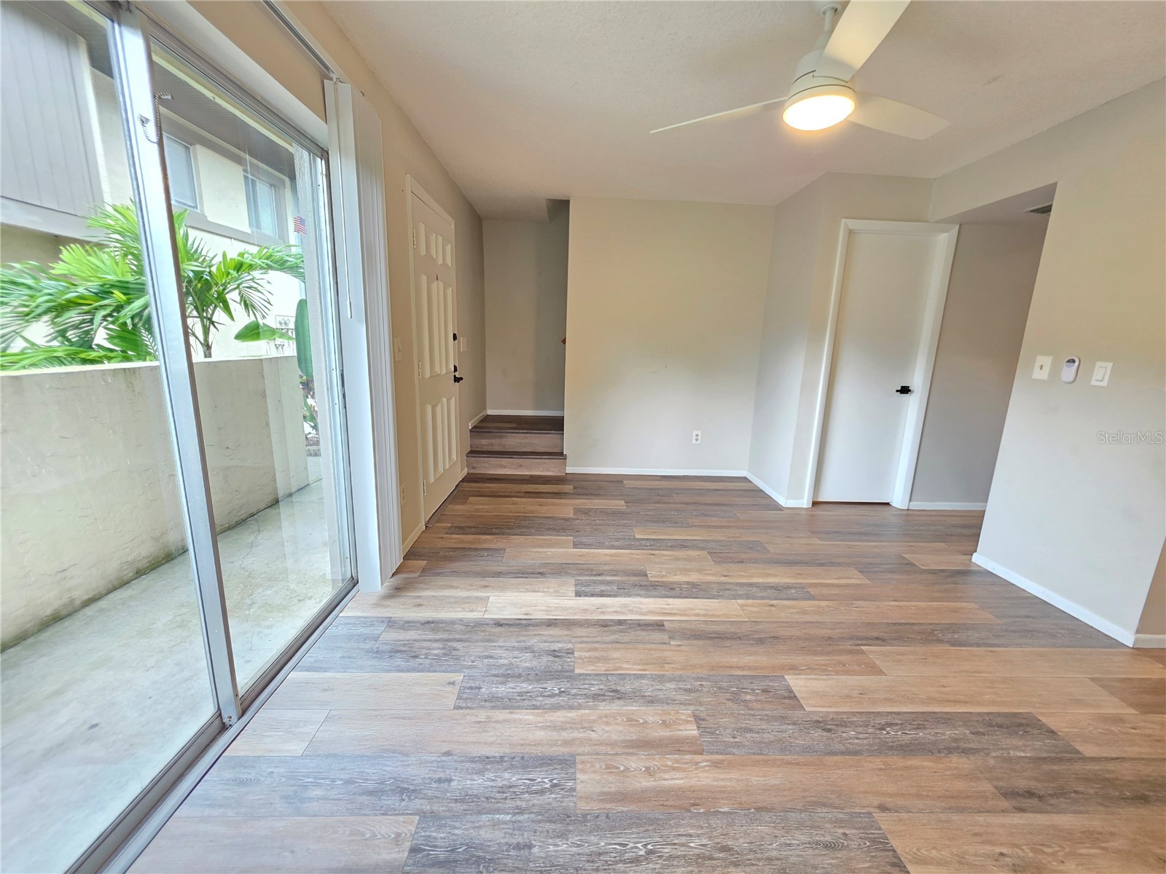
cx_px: 583
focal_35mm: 13
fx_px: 438
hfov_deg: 106.2
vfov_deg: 89.9
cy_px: 437
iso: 250
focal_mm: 2.2
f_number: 1.9
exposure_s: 1/60
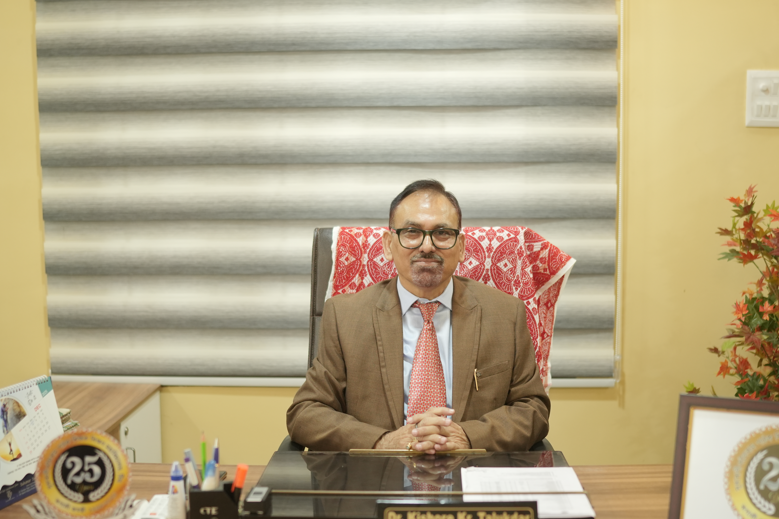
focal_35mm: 50
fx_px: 1082
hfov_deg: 39.6
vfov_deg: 27.0
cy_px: 290
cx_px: 403
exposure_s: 1/160
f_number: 1.4
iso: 800
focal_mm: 35
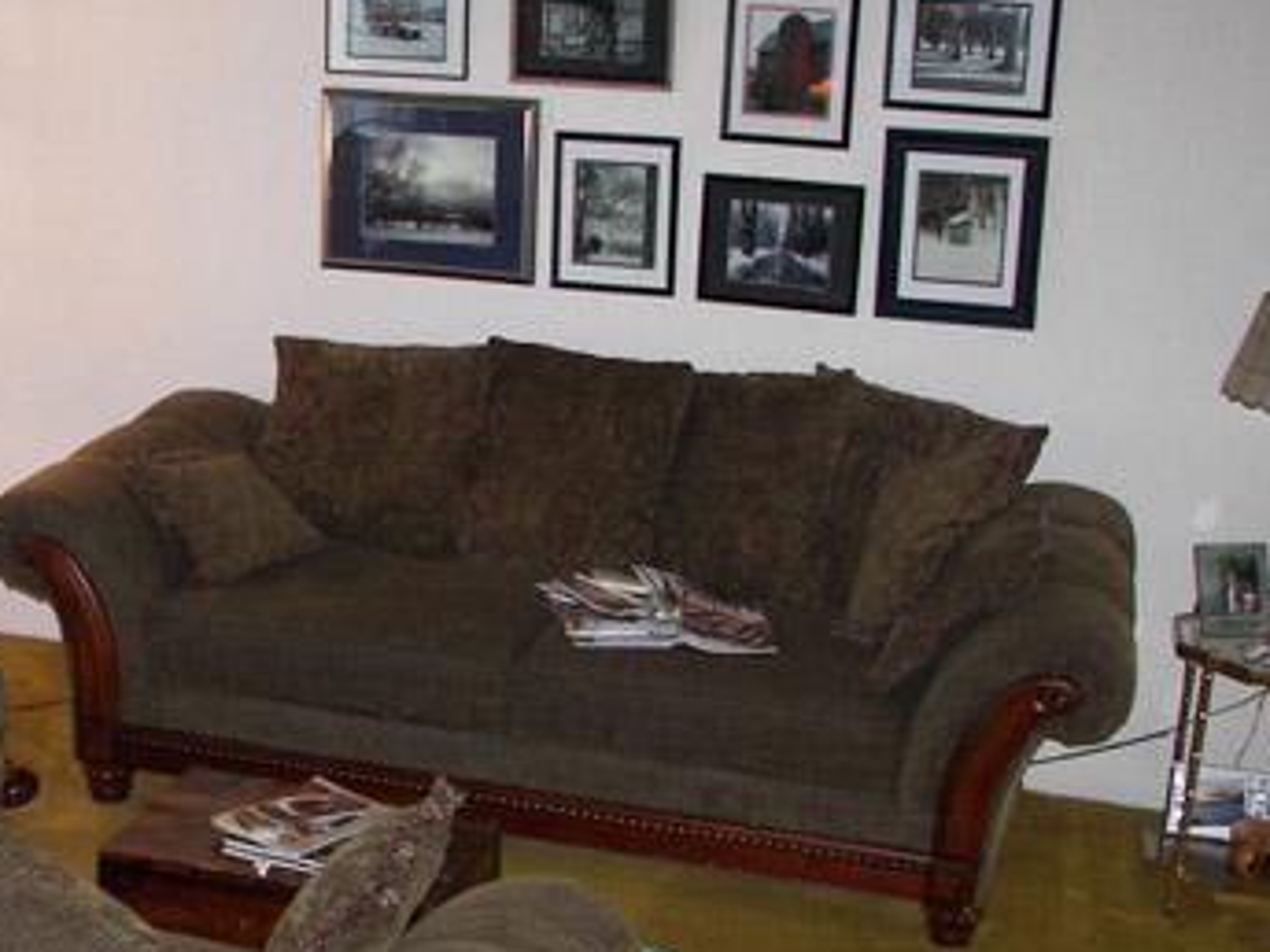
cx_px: 151
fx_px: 2458
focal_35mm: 67
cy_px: 613
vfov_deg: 21.9
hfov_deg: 28.0
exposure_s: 1/30
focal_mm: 6
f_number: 2.8
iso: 100
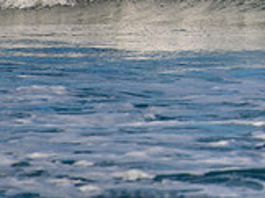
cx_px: 476
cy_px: -117
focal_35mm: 2116
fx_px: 16175
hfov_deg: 0.9
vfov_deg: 0.7
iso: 180
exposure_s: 1/2000
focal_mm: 500
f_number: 5.6
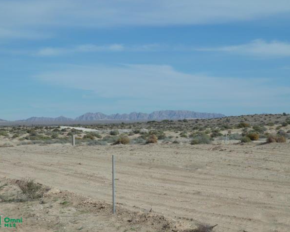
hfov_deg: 22.0
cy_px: 116
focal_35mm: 87
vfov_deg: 17.7
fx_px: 747
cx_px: 137
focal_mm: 13.7
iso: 80
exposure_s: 1/640
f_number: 5.6
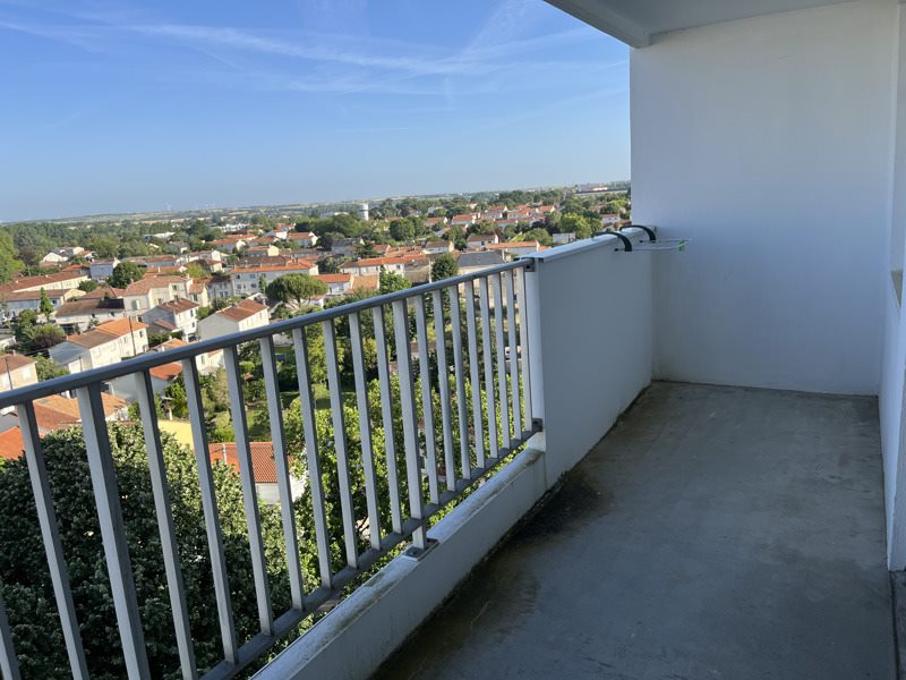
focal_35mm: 26
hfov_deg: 67.3
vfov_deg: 53.1
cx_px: 453
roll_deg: +4.4
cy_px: 340
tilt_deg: -12.0
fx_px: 680
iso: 50
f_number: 1.6
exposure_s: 1/1802
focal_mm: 5.1
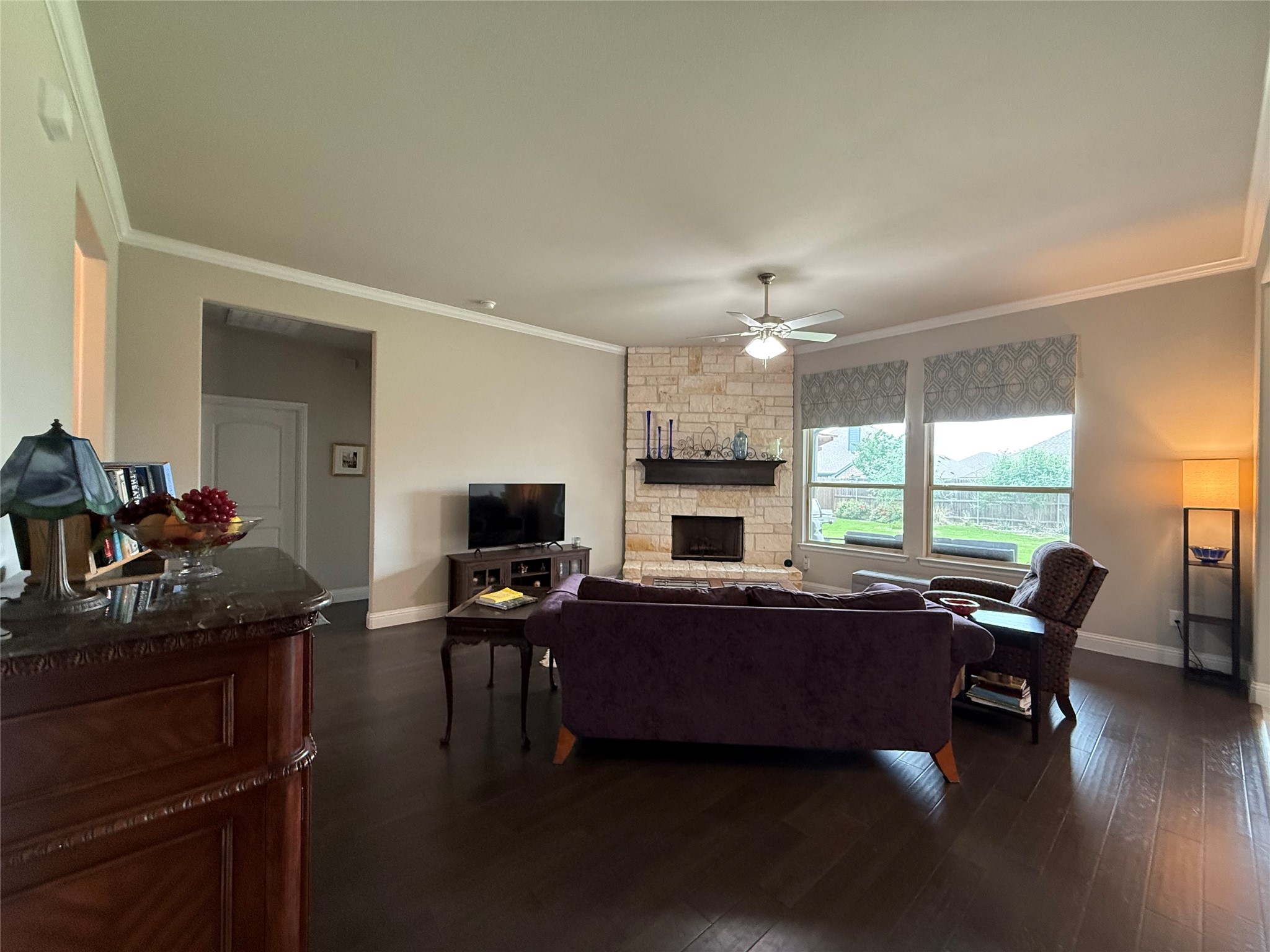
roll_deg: -0.8
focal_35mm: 14
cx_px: 635
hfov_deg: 102.1
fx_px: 514
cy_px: 476
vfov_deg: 85.7
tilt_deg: +0.2
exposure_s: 1/120
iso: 400
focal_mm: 2.22
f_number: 2.2
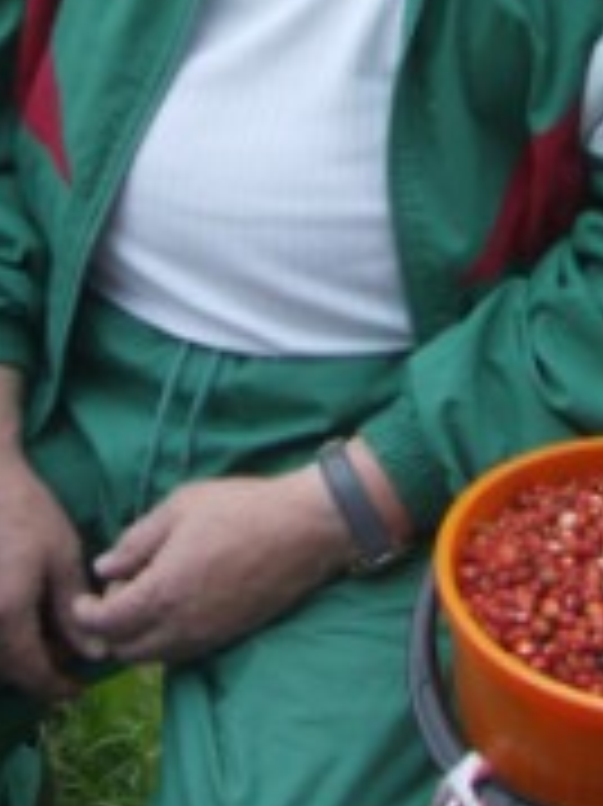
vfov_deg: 20.8
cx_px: 382
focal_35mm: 90
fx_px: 2093
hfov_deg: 16.4
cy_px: -72
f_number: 2.8
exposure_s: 1/196
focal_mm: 6
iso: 100
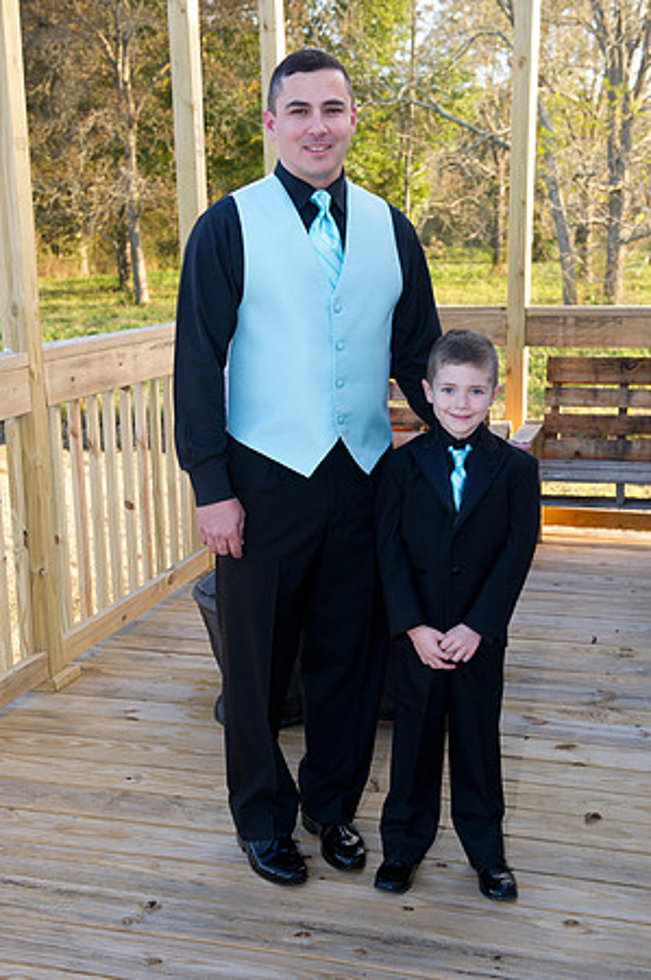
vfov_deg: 43.6
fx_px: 1223
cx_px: 326
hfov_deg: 29.8
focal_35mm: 45
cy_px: 490
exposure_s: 1/250
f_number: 5.6
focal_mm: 45
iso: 640
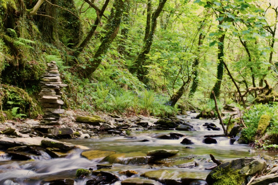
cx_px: 139
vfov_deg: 28.0
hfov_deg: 41.1
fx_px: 370
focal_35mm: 48
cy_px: 92
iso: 200
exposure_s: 1
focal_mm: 32
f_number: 25
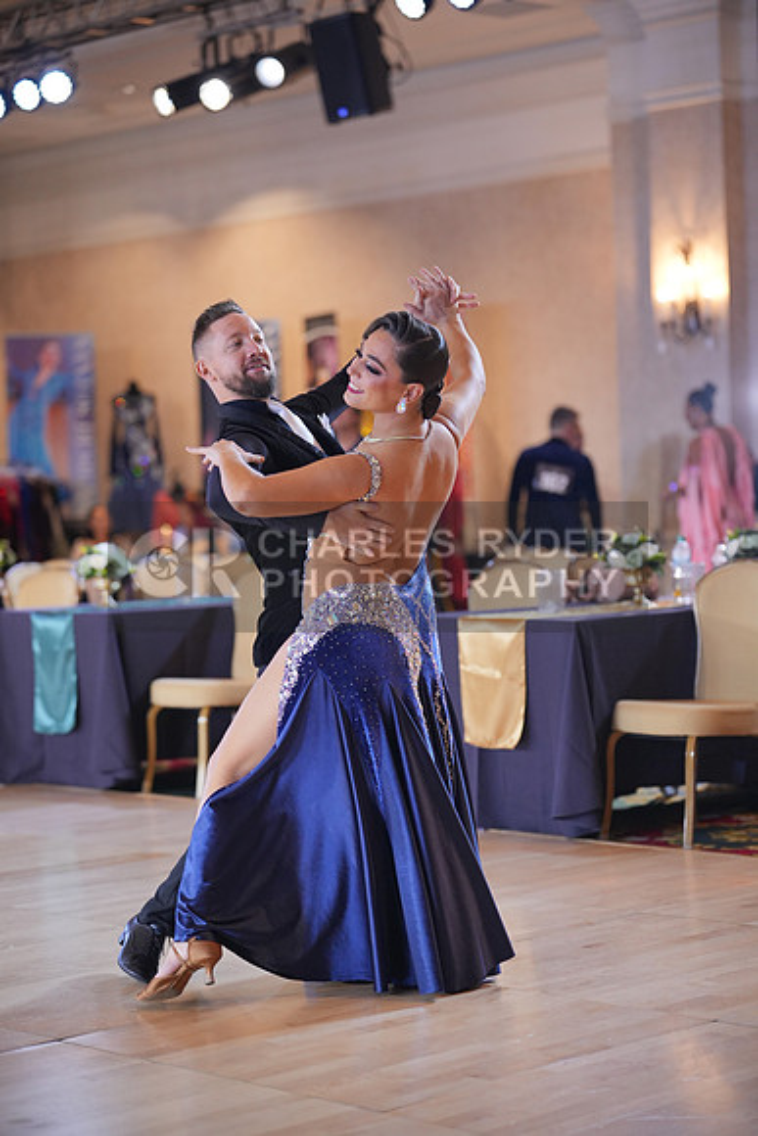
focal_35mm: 75
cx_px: 379
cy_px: 568
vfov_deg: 27.0
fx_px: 2367
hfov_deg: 18.2
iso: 1600
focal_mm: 75
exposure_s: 1/500
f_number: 2
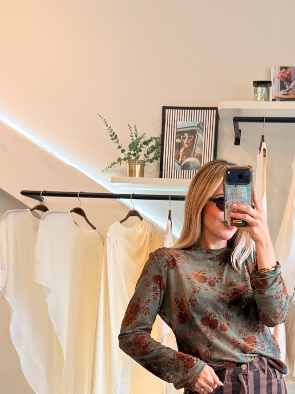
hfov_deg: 27.0
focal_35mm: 53
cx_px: 235
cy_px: 339
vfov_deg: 34.5
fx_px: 602
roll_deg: -2.5
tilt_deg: -22.6
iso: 100
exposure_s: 1/120
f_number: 1.78
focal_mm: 6.76
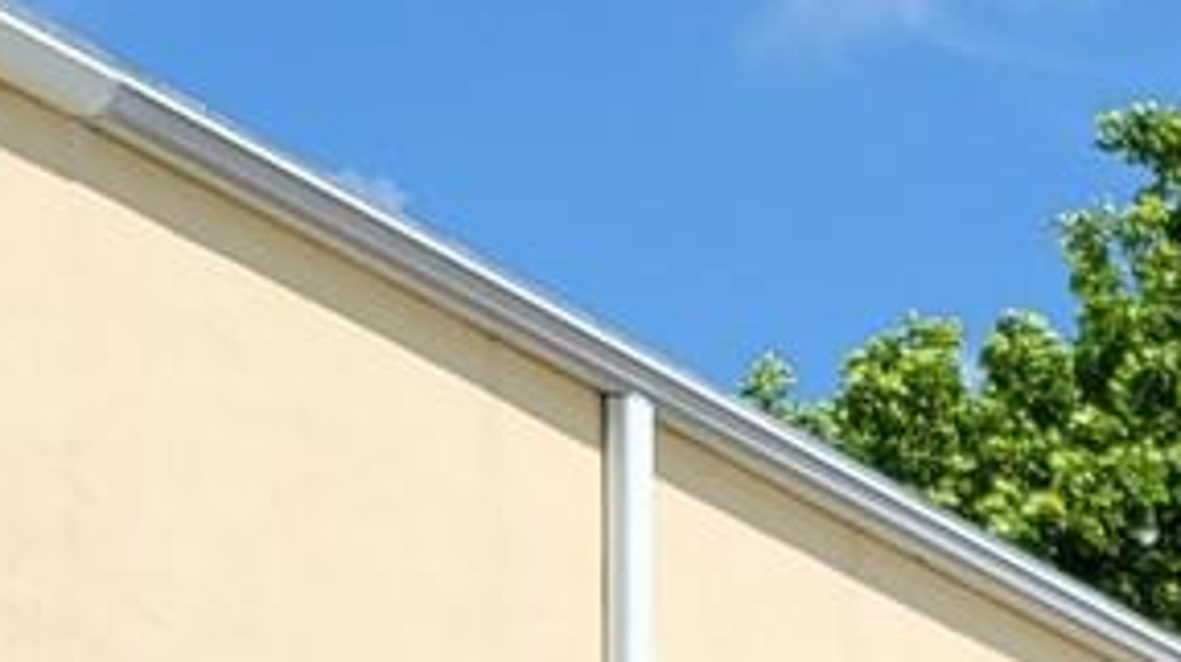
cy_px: 1854
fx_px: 4757
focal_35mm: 152
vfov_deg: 7.2
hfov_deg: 12.3
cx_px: 2444
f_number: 1.8
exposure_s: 1/902
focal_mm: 7
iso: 20
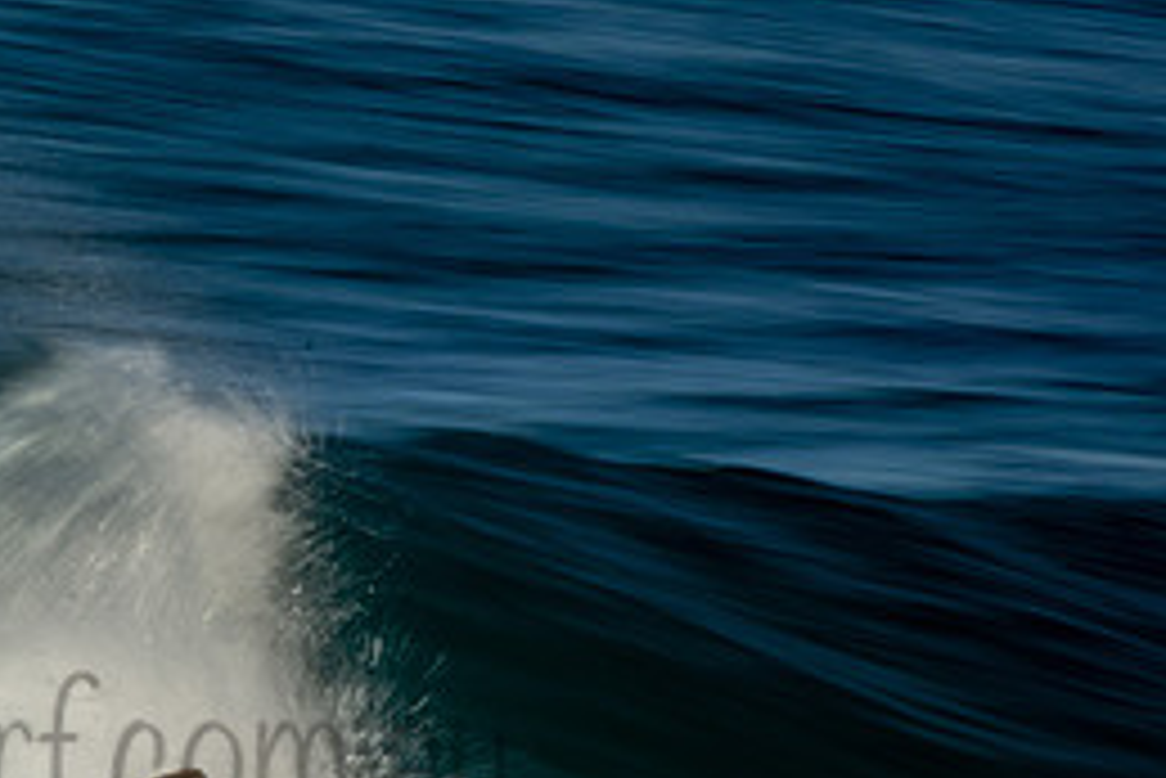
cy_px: 704
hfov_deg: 1.5
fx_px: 43521
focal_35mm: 1343
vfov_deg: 1.0
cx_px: 32
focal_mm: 400
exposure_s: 1/20
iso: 100
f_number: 36
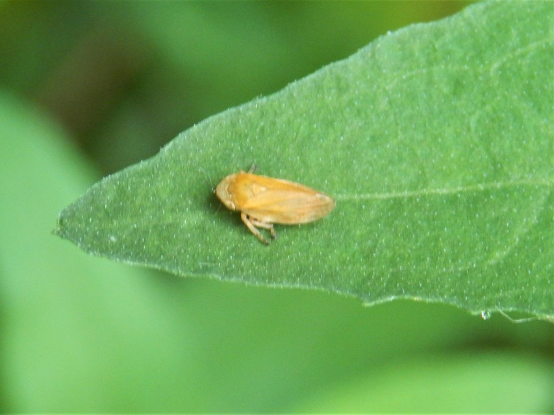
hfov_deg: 12.3
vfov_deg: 9.3
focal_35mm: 160
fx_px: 2561
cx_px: 277
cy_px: 208
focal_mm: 28.7
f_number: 5.1
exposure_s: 1/30
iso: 360
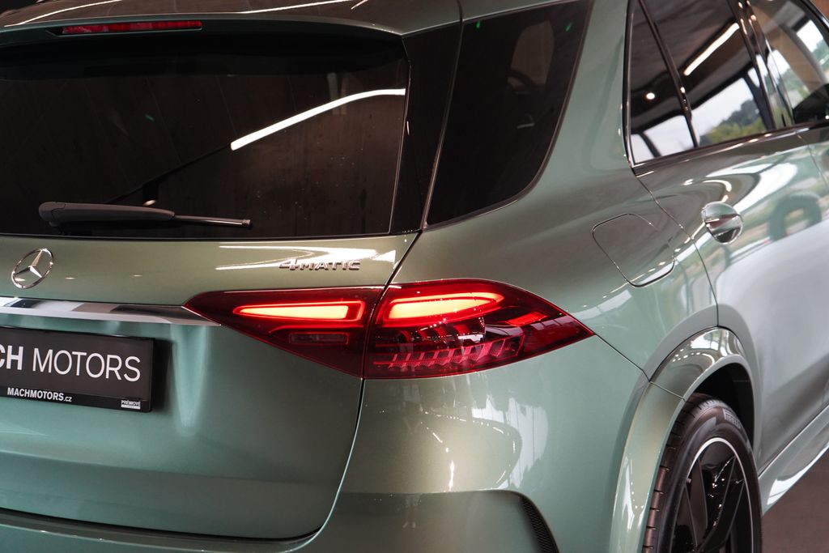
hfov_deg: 31.9
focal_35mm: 63
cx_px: 414
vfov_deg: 21.6
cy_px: 276
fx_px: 1451
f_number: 5.6
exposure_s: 1/160
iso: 4000
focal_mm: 63
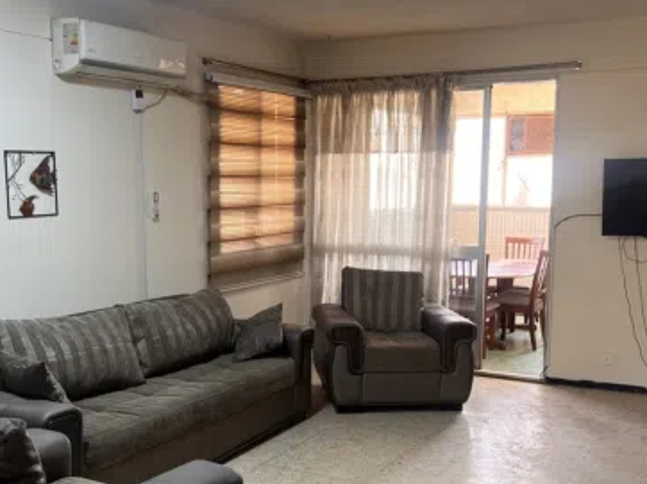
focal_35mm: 46
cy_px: 286
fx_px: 859
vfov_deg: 31.4
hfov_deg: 41.2
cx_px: 282
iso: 125
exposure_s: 1/102
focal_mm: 5.7
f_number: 1.5
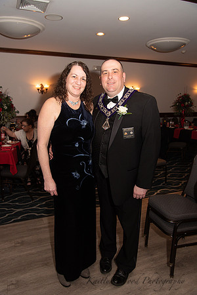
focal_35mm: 28
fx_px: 230
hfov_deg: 46.4
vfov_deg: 65.5
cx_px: 98
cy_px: 148
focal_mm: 28
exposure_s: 1/200
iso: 800
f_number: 4
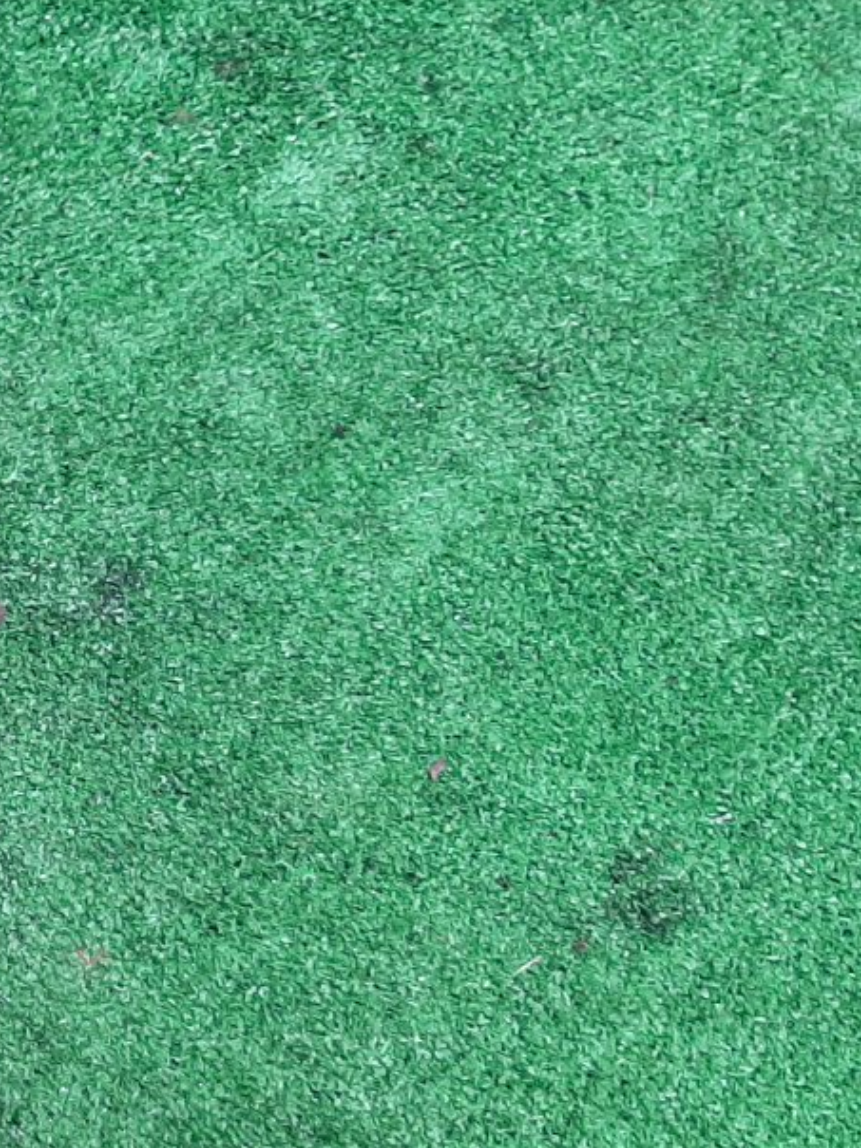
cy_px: 715
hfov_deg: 20.4
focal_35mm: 62
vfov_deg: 31.1
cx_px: -416
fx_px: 2056
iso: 181
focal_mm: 3.93
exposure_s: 1/33
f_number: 1.7
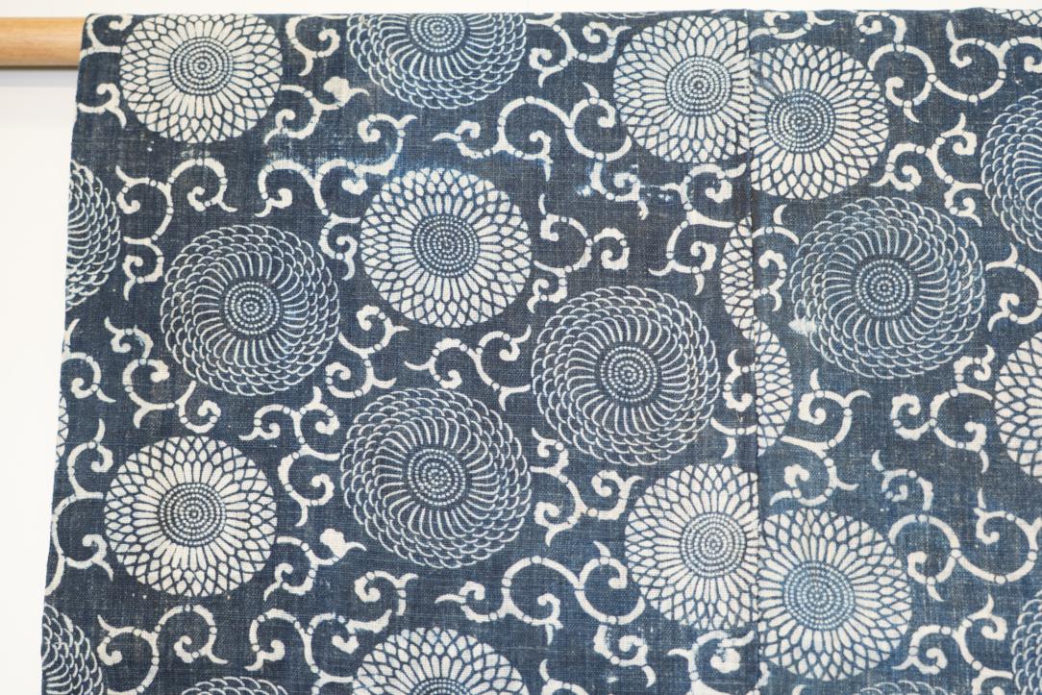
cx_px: 521
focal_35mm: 48
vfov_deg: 28.1
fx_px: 1389
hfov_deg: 41.1
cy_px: 348
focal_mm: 48
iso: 800
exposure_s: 1/50
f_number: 4
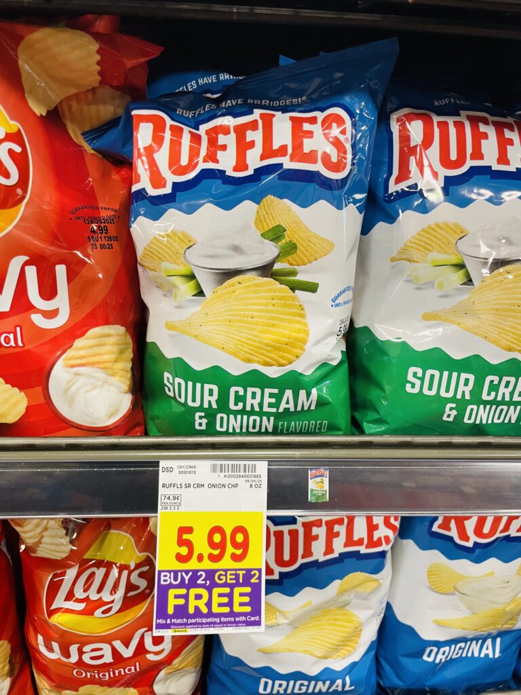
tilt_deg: -30.1
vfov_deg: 67.3
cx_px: 260
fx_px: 522
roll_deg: -2.6
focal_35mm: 26
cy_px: 348
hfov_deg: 53.1
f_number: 1.6
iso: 125
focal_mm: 4.2
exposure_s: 1/60
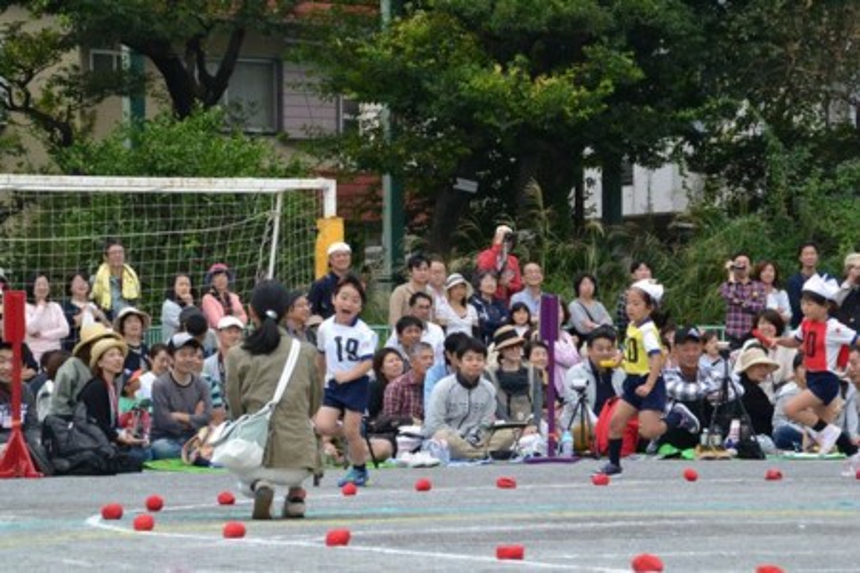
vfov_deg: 9.1
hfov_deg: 13.7
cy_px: 286
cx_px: 430
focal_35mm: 150
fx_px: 3583
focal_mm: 100
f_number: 10
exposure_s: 1/1600
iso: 1600
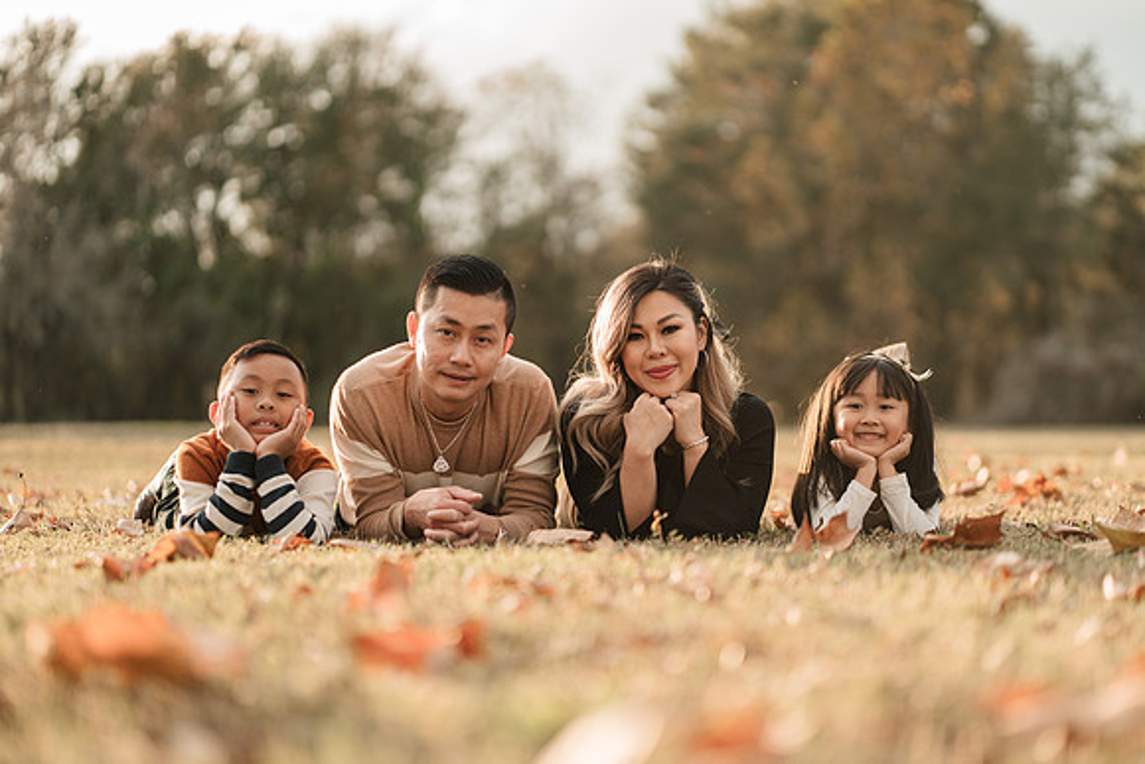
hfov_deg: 22.6
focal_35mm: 90
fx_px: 2866
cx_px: 600
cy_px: 369
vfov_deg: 15.2
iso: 400
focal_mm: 85
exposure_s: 1/1250
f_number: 1.8
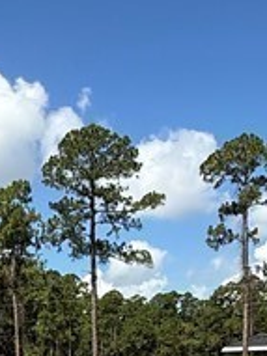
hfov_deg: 19.1
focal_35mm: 75
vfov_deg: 23.1
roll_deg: +0.6
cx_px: 4
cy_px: 462
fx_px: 772
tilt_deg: -5.8
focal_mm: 2.22
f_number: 2.2
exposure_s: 1/2320
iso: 50
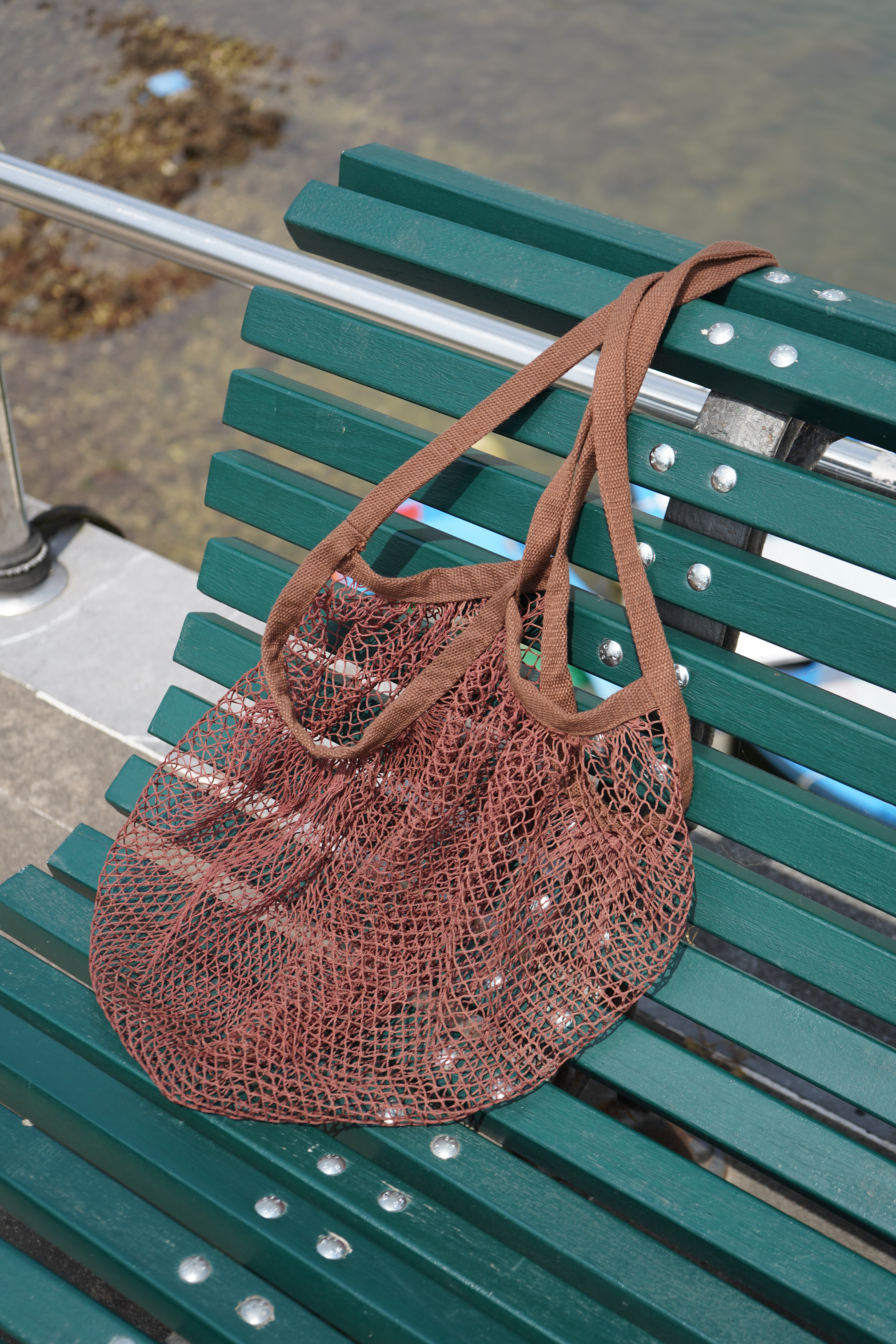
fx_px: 1829
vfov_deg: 40.3
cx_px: 448
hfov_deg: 27.5
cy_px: 672
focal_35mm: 49
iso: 100
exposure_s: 1/400
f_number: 5
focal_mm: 49
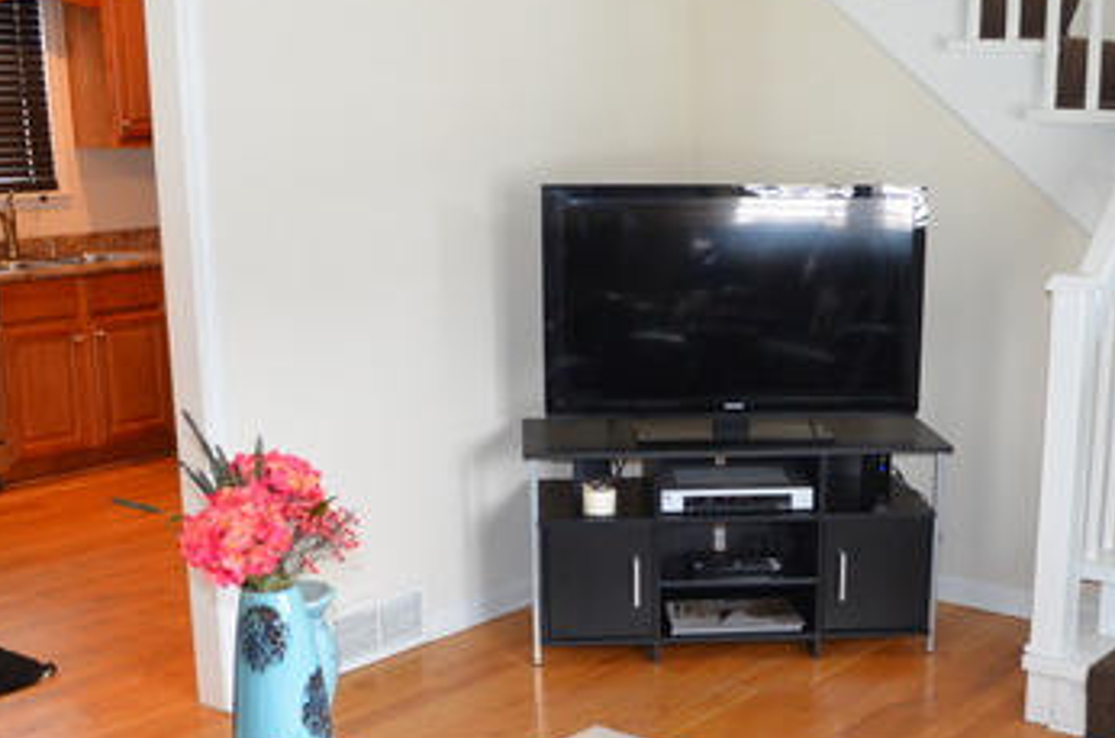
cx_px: 680
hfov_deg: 39.5
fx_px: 1545
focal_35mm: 50
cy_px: 535
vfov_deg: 26.6
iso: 900
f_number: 3.5
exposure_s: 1/60
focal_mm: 18
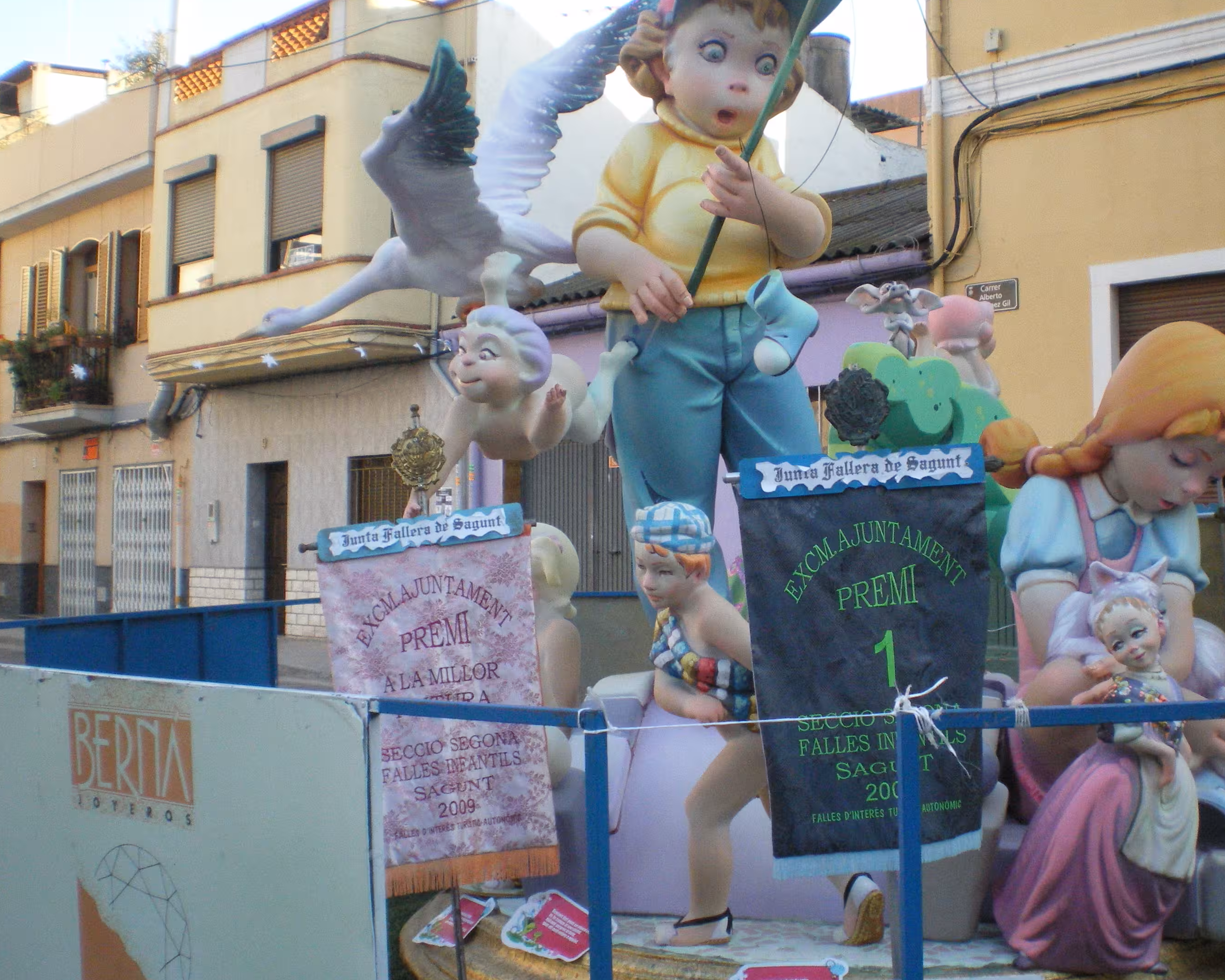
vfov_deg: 34.9
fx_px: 1559
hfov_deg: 42.7
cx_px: 732
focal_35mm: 43
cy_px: 432
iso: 400
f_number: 4.6
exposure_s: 1/320
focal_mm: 6.3
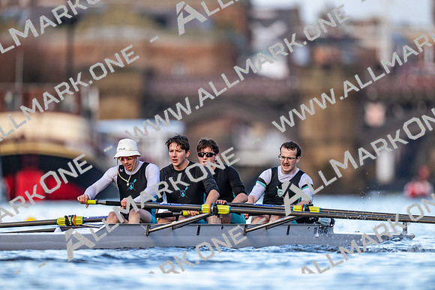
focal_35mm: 600
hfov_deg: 3.4
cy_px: 145
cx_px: 218
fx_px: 7251
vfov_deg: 2.3
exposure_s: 1/2500
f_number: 4
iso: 1400
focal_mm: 600
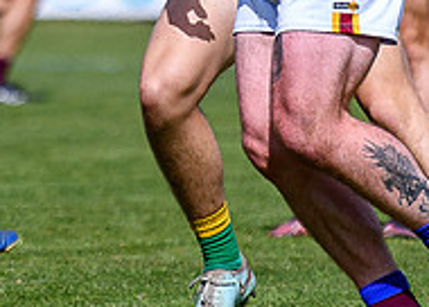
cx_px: 113
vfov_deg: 1.0
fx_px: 18435
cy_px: -85
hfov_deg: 1.3
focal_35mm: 1512
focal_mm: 180
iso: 140
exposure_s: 1/3200
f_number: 2.8
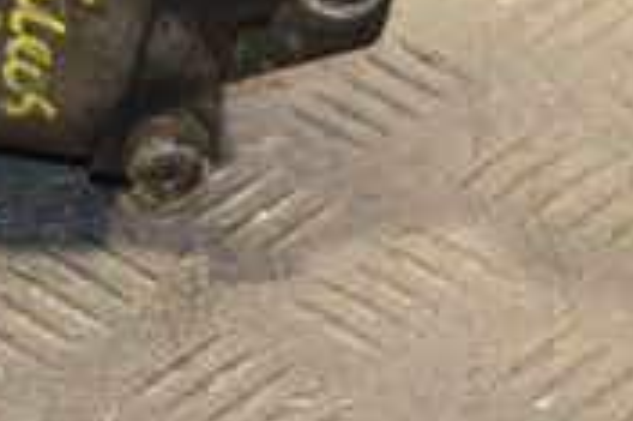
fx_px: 4971
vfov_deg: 4.8
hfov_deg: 7.2
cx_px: -108
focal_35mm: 283
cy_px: -248
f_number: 5.6
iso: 800
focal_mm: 52
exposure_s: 1/200
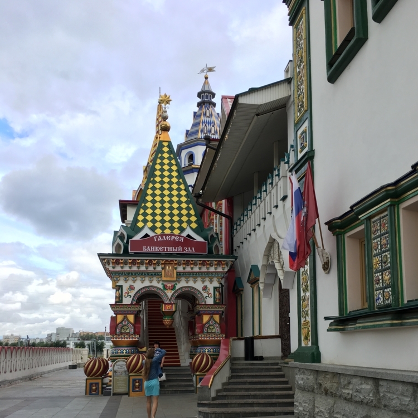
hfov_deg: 47.2
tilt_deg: +8.1
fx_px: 478
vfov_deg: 46.4
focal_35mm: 35
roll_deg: -0.4
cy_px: 281
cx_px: 211
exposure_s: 1/458
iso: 25
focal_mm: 4.15
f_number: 2.2
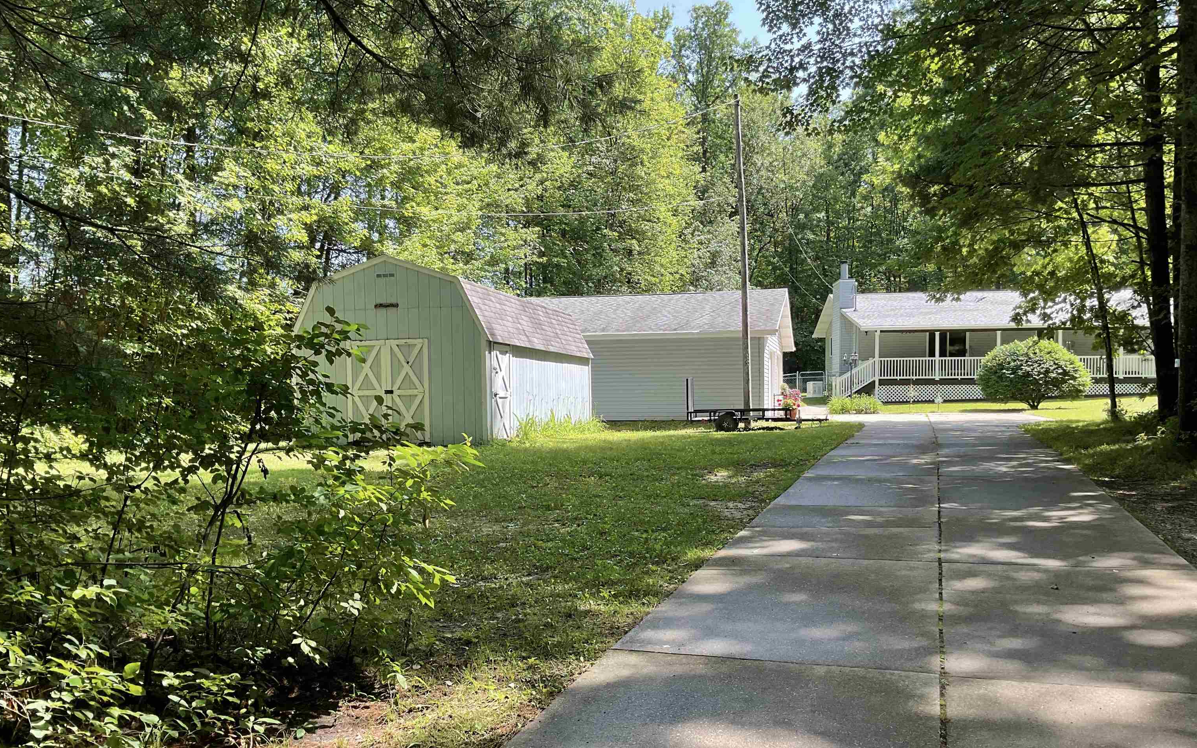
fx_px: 1011
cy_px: 446
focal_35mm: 31
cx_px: 600
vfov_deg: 40.4
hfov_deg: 61.2
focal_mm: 3
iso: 16
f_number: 1.8
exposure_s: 1/209
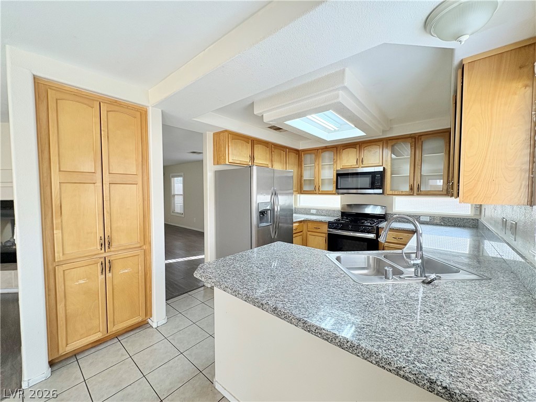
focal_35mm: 14
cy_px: 201
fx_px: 217
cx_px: 268
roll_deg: +0.2
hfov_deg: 102.1
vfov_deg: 85.7
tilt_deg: -2.1
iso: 125
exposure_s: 1/132
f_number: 2.2
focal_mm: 2.22
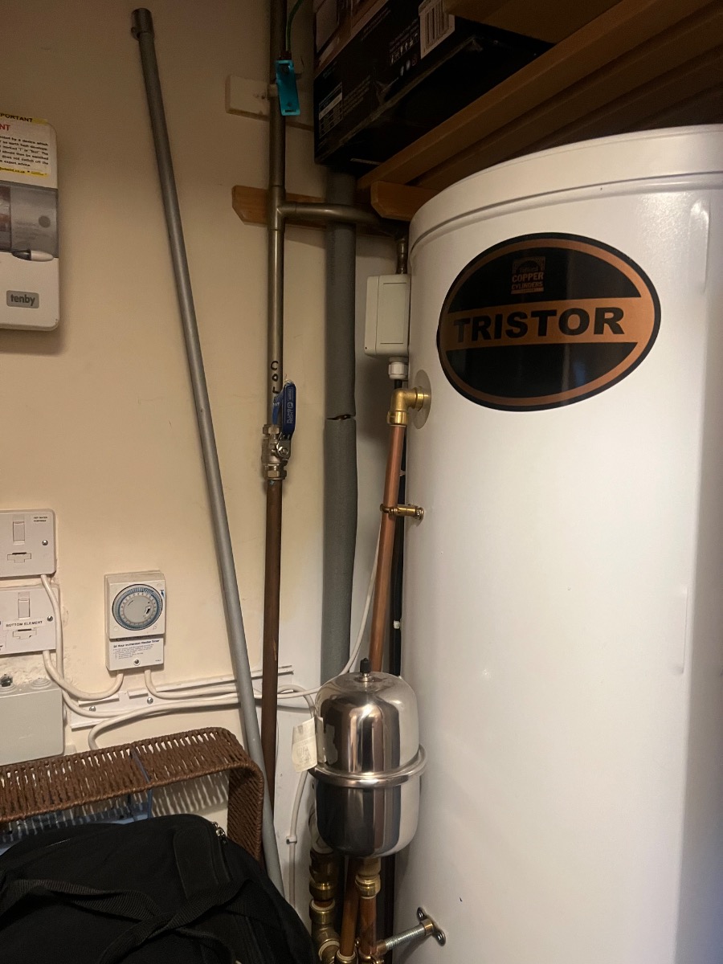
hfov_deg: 53.1
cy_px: 482
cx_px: 362
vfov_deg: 67.3
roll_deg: +0.0
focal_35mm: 26
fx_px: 724
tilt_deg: -4.2
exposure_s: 1/48
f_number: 1.5
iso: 500
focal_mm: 5.7
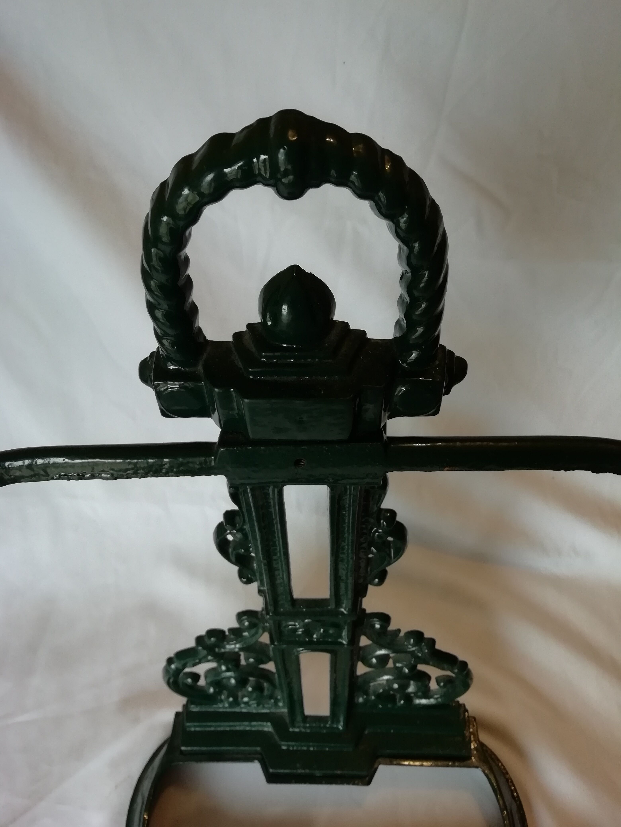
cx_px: 310
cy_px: 414
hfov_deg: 53.1
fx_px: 622
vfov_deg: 67.3
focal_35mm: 26
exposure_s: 1/33.3
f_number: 2.2
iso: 80
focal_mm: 3.46
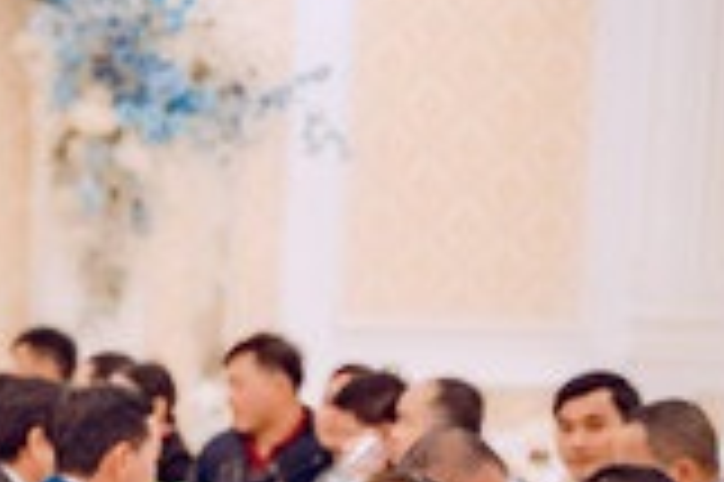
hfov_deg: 9.2
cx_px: -315
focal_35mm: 218
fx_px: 4380
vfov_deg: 6.2
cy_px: 606
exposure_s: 1/160
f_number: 3.2
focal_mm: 70
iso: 640
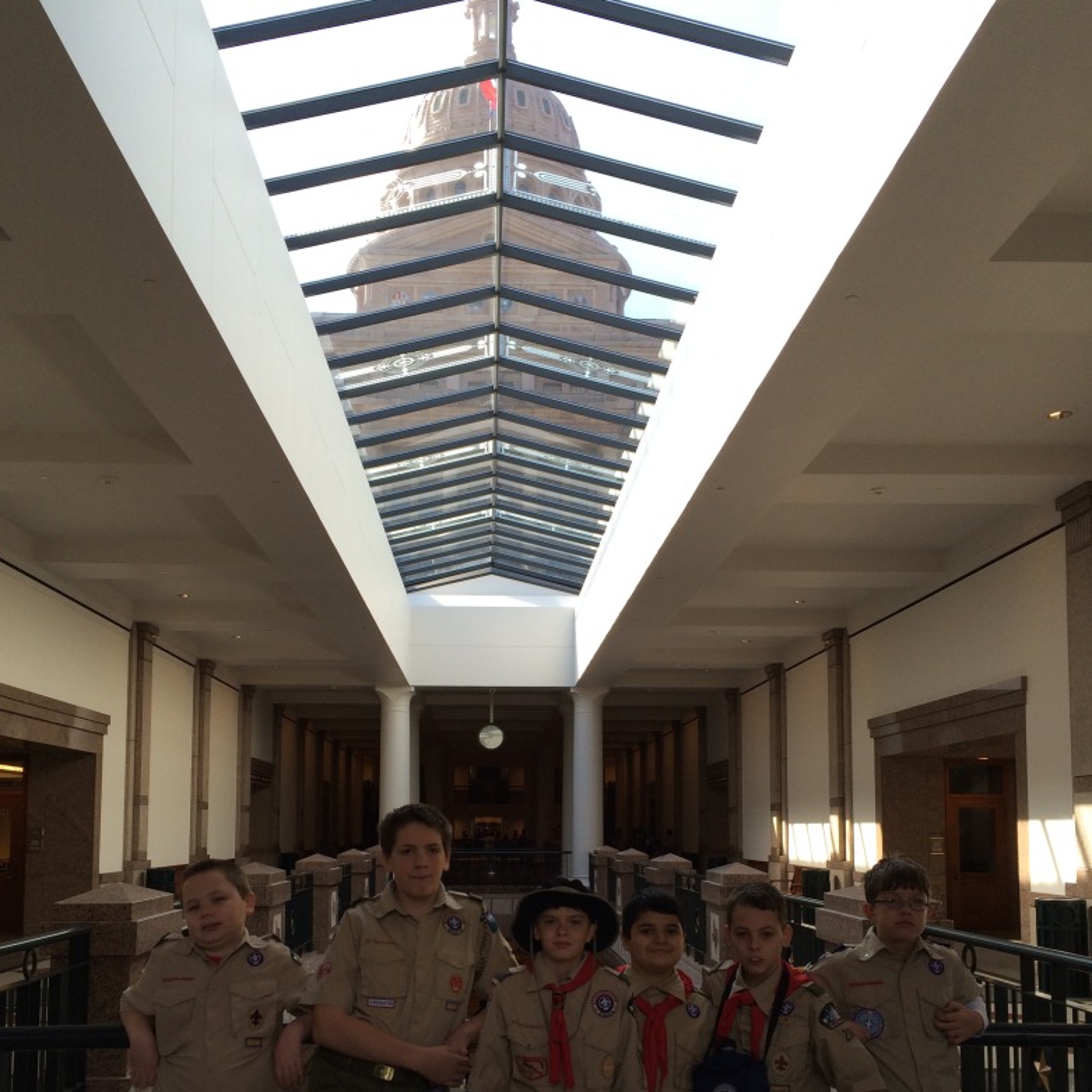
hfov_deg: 47.2
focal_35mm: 35
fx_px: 1249
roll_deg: +0.1
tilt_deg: +3.7
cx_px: 540
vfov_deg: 46.3
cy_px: 744
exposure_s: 1/120
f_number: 2.2
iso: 40
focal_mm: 4.15
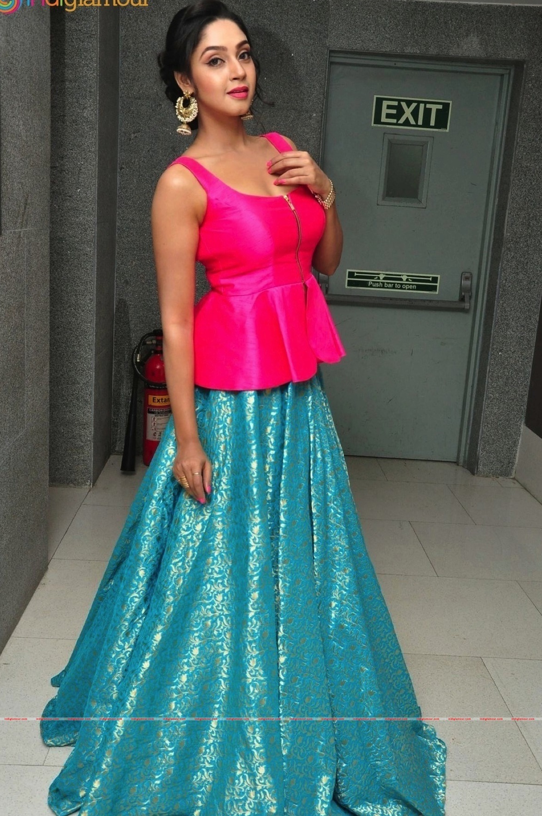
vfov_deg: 50.1
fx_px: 872
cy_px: 402
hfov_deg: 34.5
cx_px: 269
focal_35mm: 39
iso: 1000
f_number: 8
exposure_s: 1/125
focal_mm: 25
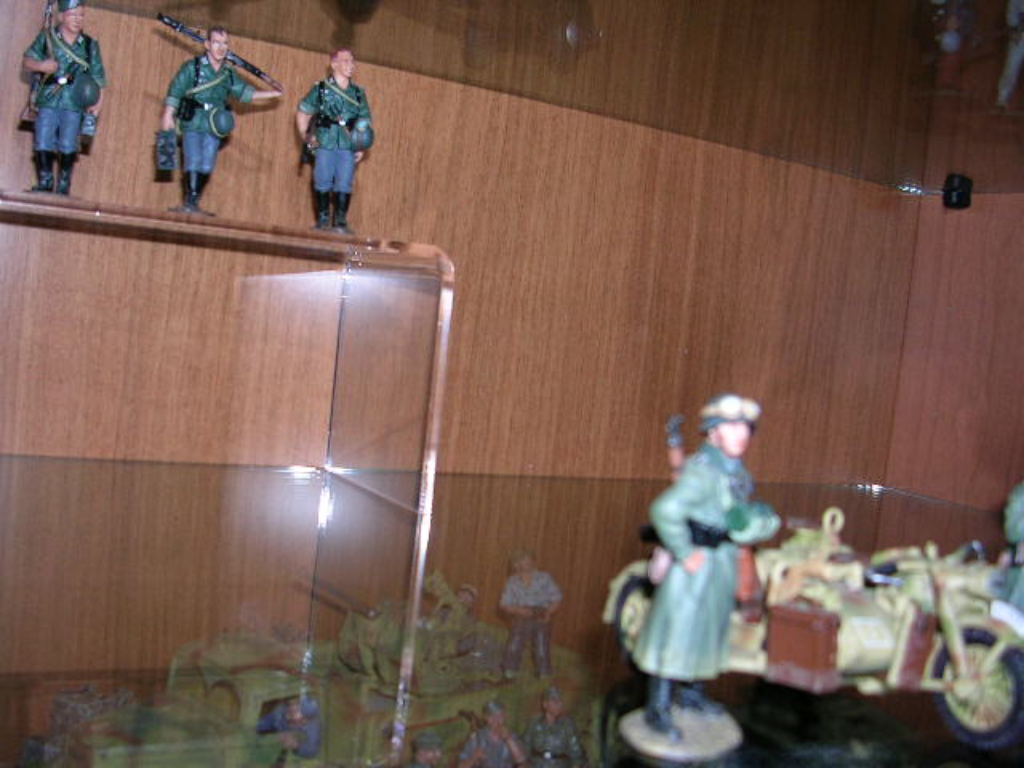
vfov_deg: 37.7
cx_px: 512
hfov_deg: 49.0
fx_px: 1124
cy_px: 384
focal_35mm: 38
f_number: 2.8
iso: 50
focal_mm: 5.8
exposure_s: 1/60.1
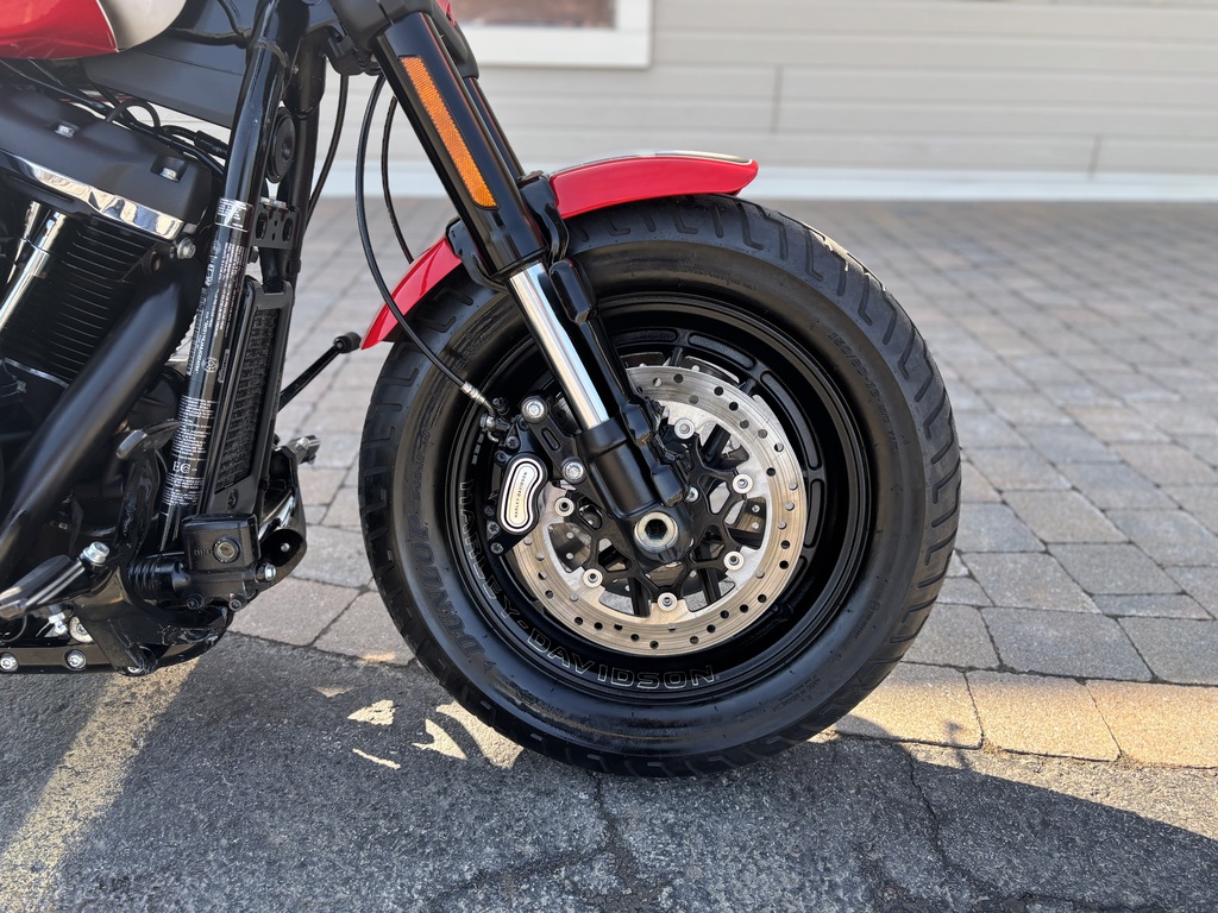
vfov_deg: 53.1
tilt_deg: -24.1
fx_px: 915
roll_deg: -1.4
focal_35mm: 26
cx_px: 609
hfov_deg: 67.3
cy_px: 456
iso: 50
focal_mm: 5.96
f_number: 1.6
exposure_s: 1/292
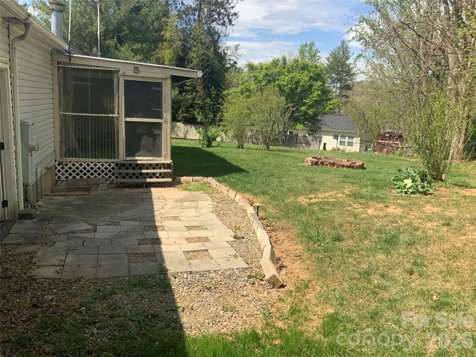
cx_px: 238
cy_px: 178
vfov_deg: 48.2
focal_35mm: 29
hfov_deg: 61.7
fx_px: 399
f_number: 1.8
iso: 16
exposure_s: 1/1342
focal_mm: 3
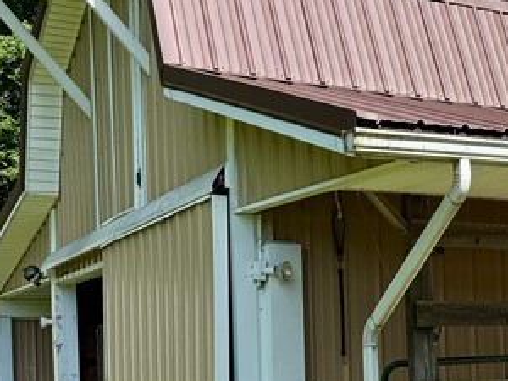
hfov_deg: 21.8
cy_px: 349
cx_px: 635
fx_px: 1203
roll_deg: +0.0
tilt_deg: +0.4
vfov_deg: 17.7
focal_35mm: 82
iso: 80
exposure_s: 1/2604
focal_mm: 6.76
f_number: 1.78
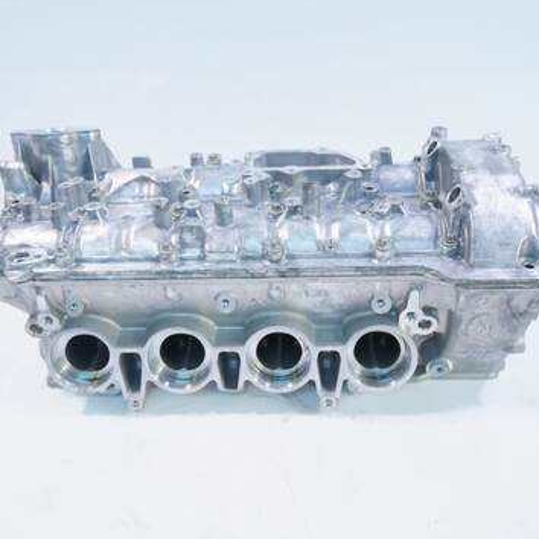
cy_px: 268
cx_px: 268
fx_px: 634
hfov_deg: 46.0
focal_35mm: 36
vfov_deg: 46.0
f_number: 3.7
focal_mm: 15
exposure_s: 1/60
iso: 320
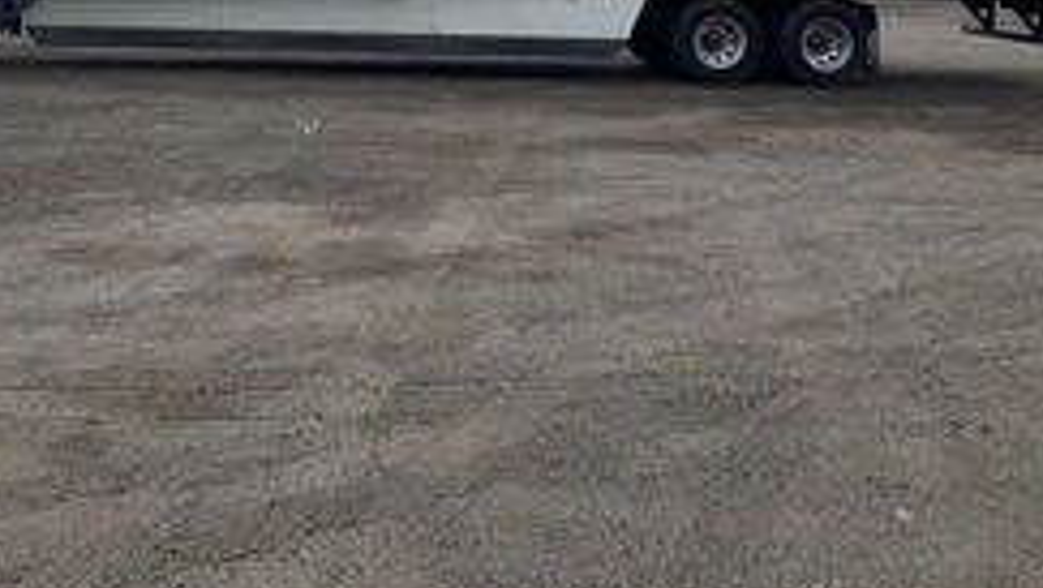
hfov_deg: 39.6
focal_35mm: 52
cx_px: 395
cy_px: -13
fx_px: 1439
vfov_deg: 22.2
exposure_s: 1/3125
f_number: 1.8
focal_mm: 3
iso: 25
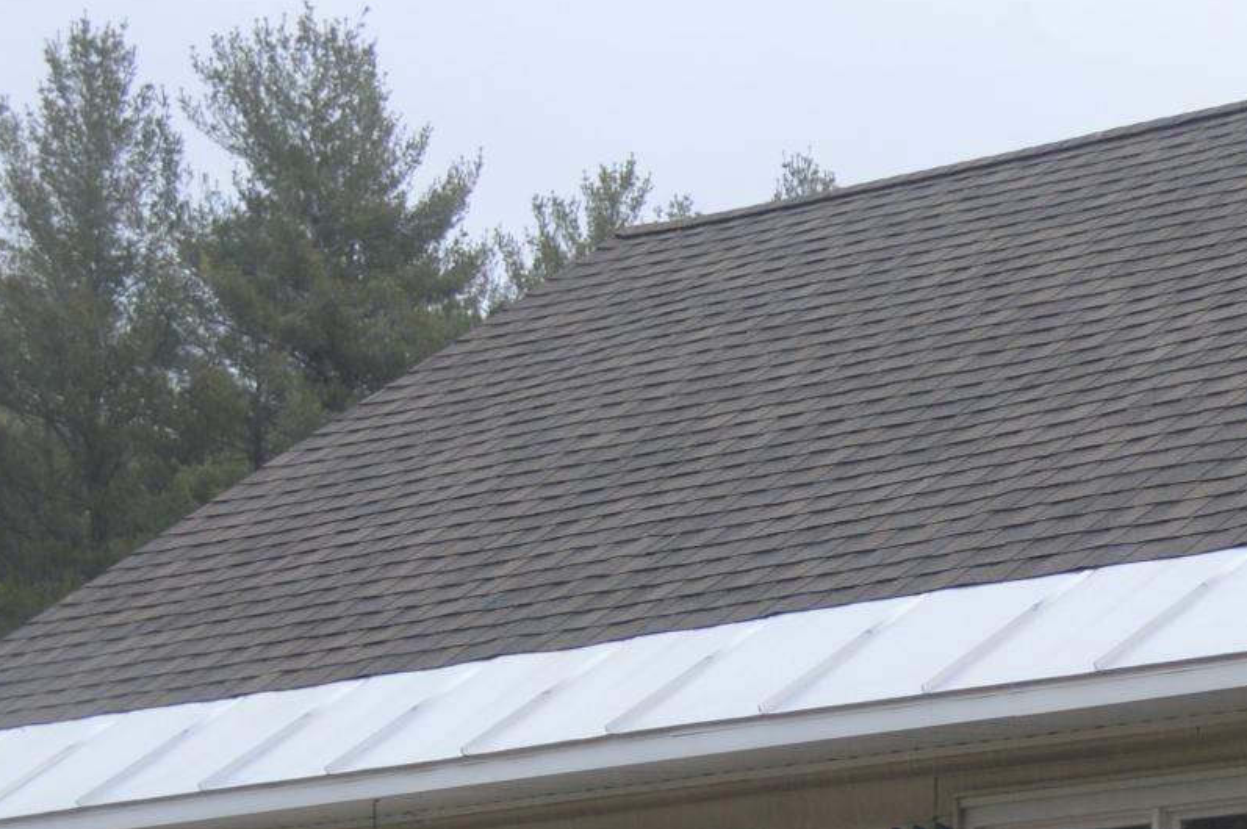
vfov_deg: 8.6
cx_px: 1903
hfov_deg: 12.3
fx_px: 5468
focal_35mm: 158
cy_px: 1048
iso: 110
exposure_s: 1/125
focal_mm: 28
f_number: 5.6
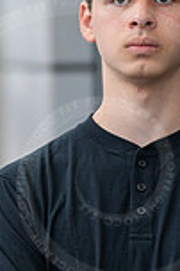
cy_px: 214
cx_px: 132
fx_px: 2826
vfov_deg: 5.5
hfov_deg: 3.6
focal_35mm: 376
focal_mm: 85
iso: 250
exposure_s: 1/640
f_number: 1.3
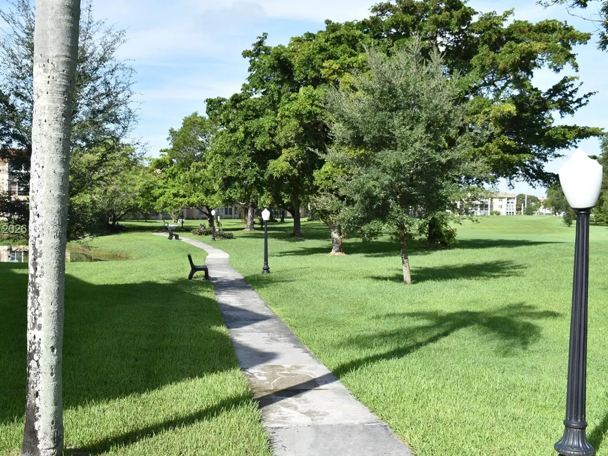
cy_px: 230
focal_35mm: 40
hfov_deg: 46.7
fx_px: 703
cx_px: 261
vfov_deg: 36.0
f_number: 8
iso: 125
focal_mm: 22
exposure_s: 1/250
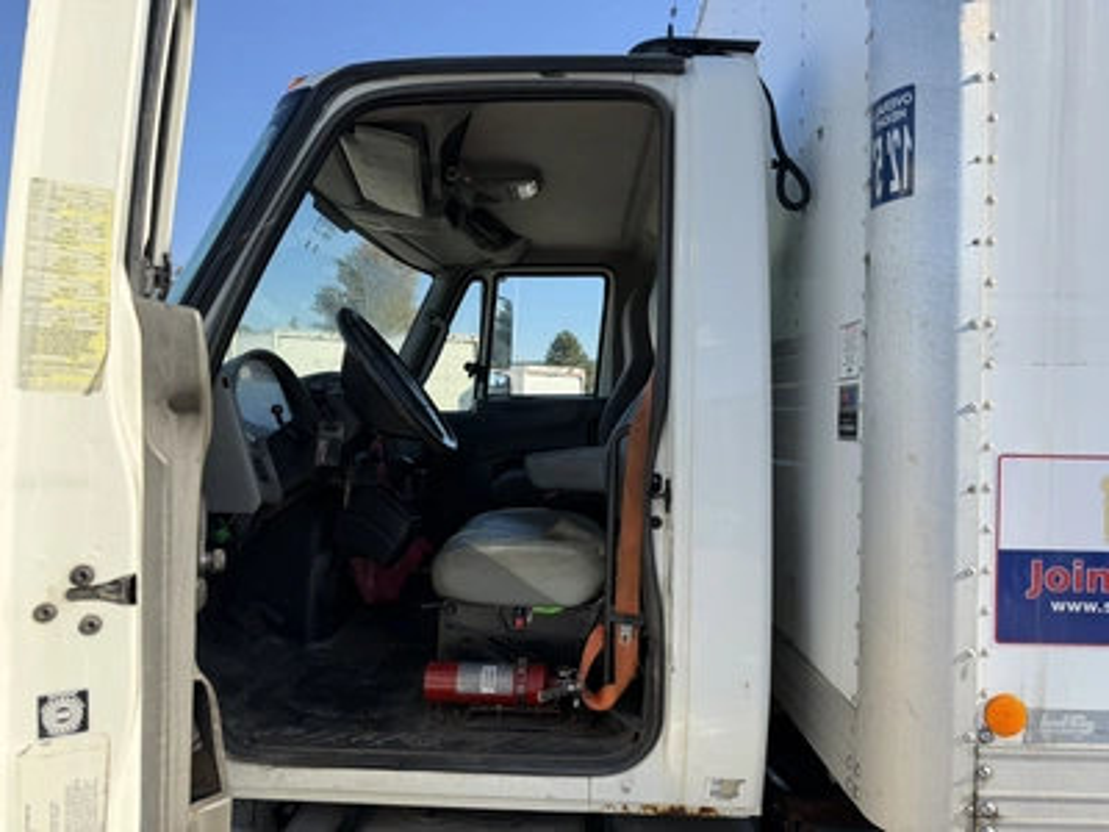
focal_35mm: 24
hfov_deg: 71.6
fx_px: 769
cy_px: 416
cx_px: 554
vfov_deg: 56.8
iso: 80
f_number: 1.78
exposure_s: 1/2445
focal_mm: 6.76
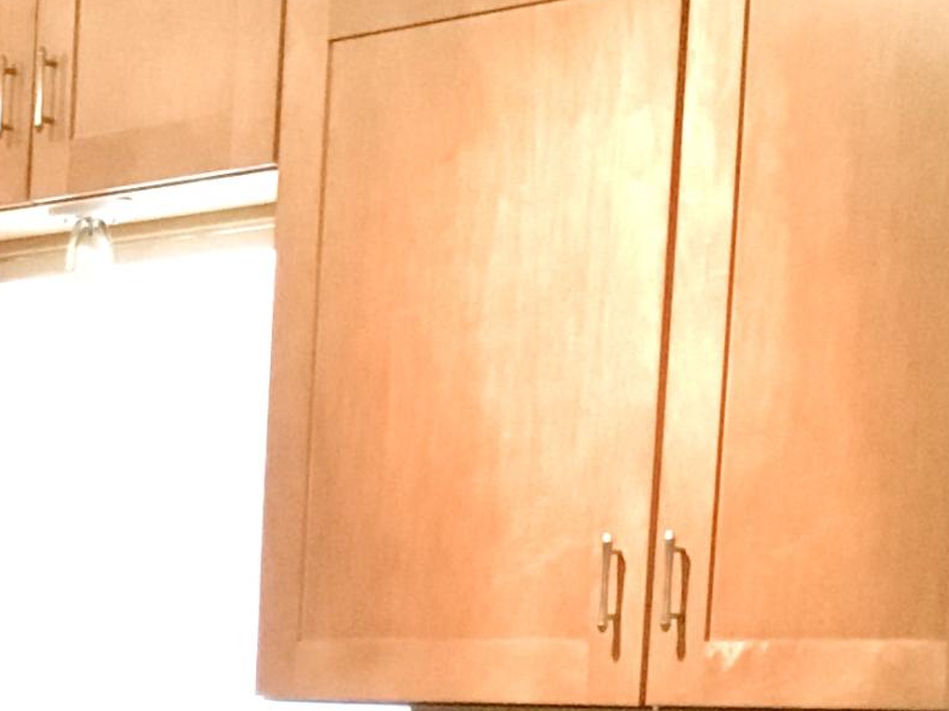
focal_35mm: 119
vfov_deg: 12.0
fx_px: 3261
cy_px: 988
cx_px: -212
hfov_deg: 15.9
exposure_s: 1/30
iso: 200
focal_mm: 3.3
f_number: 2.4
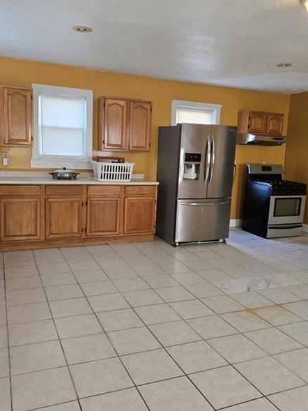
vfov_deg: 59.9
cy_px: 202
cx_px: 164
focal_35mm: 30
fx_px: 356
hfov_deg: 46.8
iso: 200
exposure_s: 1/120
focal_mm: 5.4
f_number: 1.8
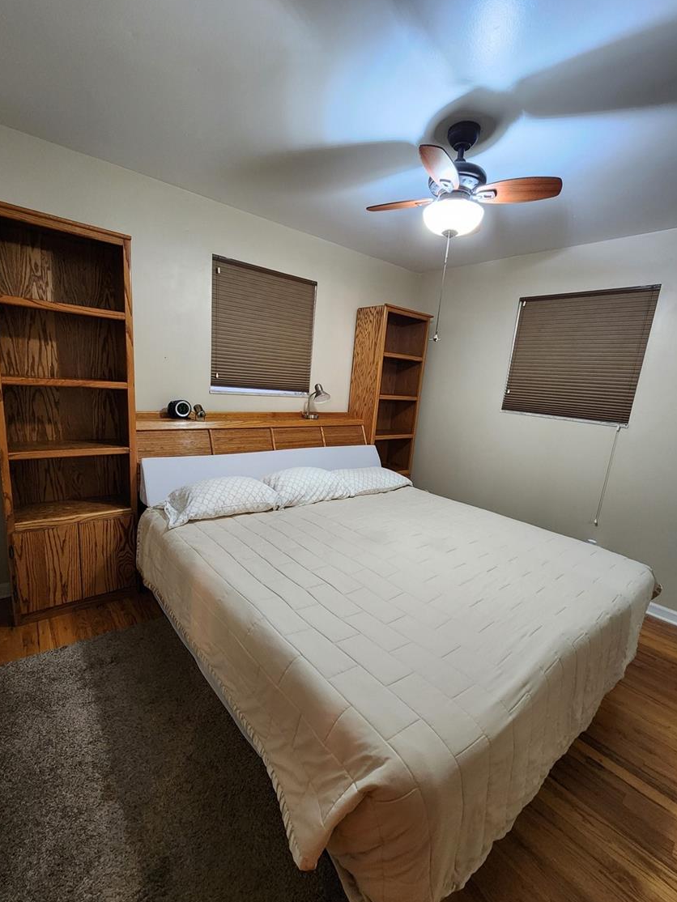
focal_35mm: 14
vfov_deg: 102.0
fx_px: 365
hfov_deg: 85.6
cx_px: 320
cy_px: 461
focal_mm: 2.2
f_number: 2.2
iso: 320
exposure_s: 1/30
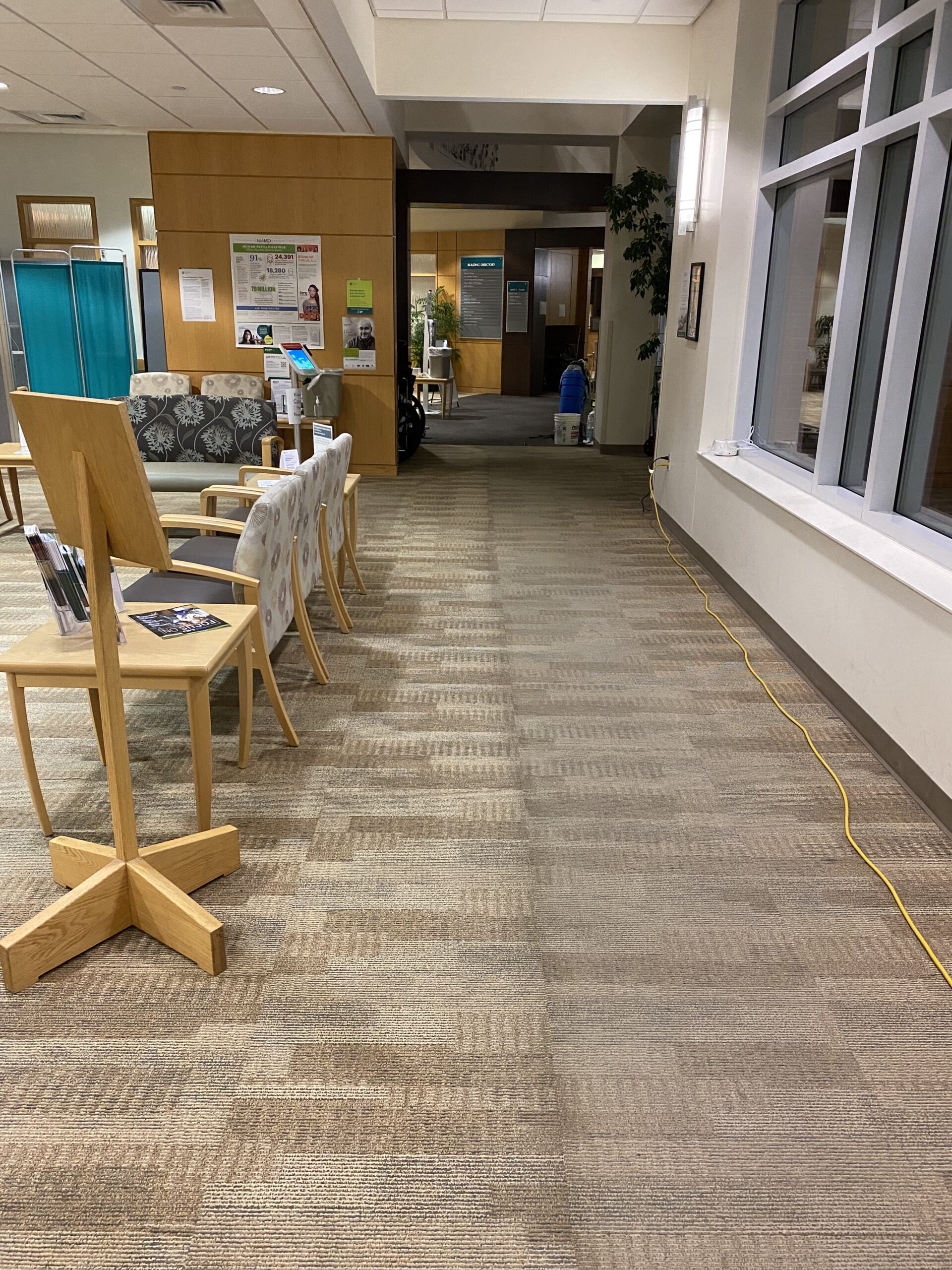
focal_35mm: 26
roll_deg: -1.1
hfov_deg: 53.1
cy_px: 635
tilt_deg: -18.2
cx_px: 476
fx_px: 953
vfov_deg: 67.3
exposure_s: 1/60
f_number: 1.8
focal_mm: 4.25
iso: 500
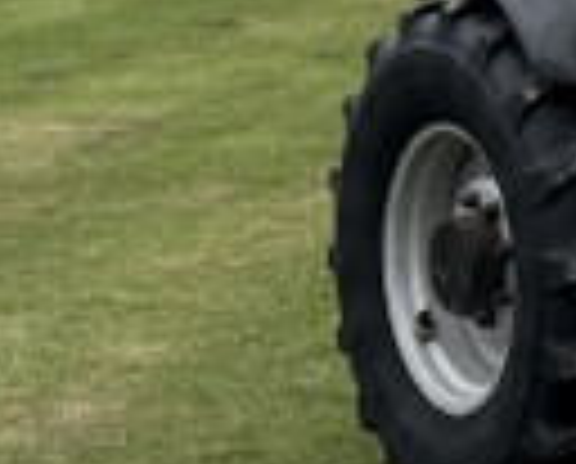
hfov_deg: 11.7
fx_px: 2495
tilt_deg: +1.4
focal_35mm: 146
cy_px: -392
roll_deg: +0.9
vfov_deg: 10.0
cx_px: 1170
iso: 100
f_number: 1.78
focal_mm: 6.76
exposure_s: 1/4975
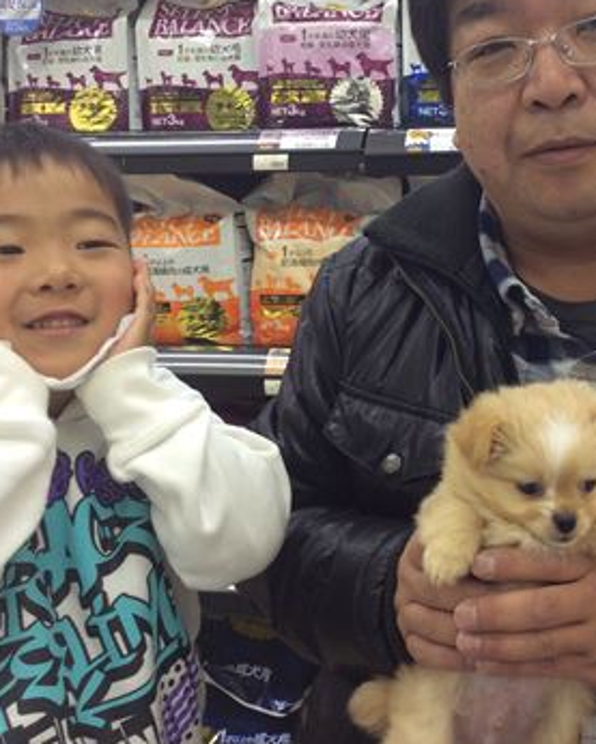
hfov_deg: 27.9
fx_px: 1190
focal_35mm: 54
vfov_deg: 34.6
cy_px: 286
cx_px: 396
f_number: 2.4
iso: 50
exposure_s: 1/24
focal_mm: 3.3
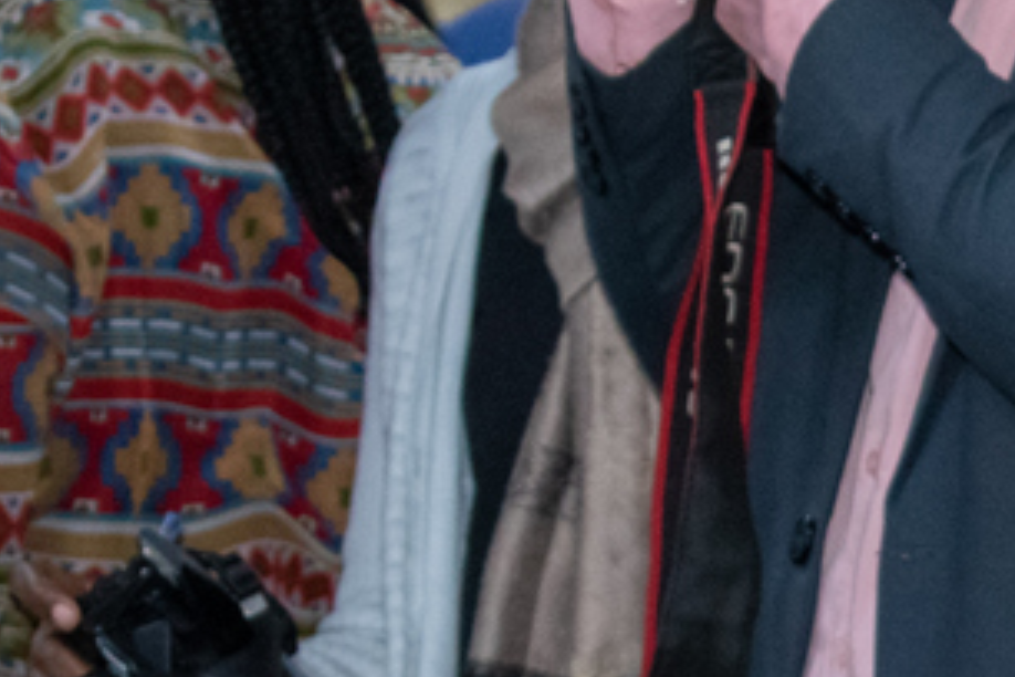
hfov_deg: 7.5
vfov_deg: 5.1
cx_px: 1473
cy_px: 645
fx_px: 7612
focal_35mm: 270
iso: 3600
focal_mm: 55
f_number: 5.6
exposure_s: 1/60
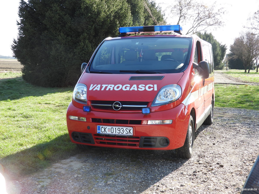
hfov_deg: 40.4
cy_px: 97
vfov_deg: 30.9
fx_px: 352
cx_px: 130
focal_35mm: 47
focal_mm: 8.5
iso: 100
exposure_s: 1/250
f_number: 3.2
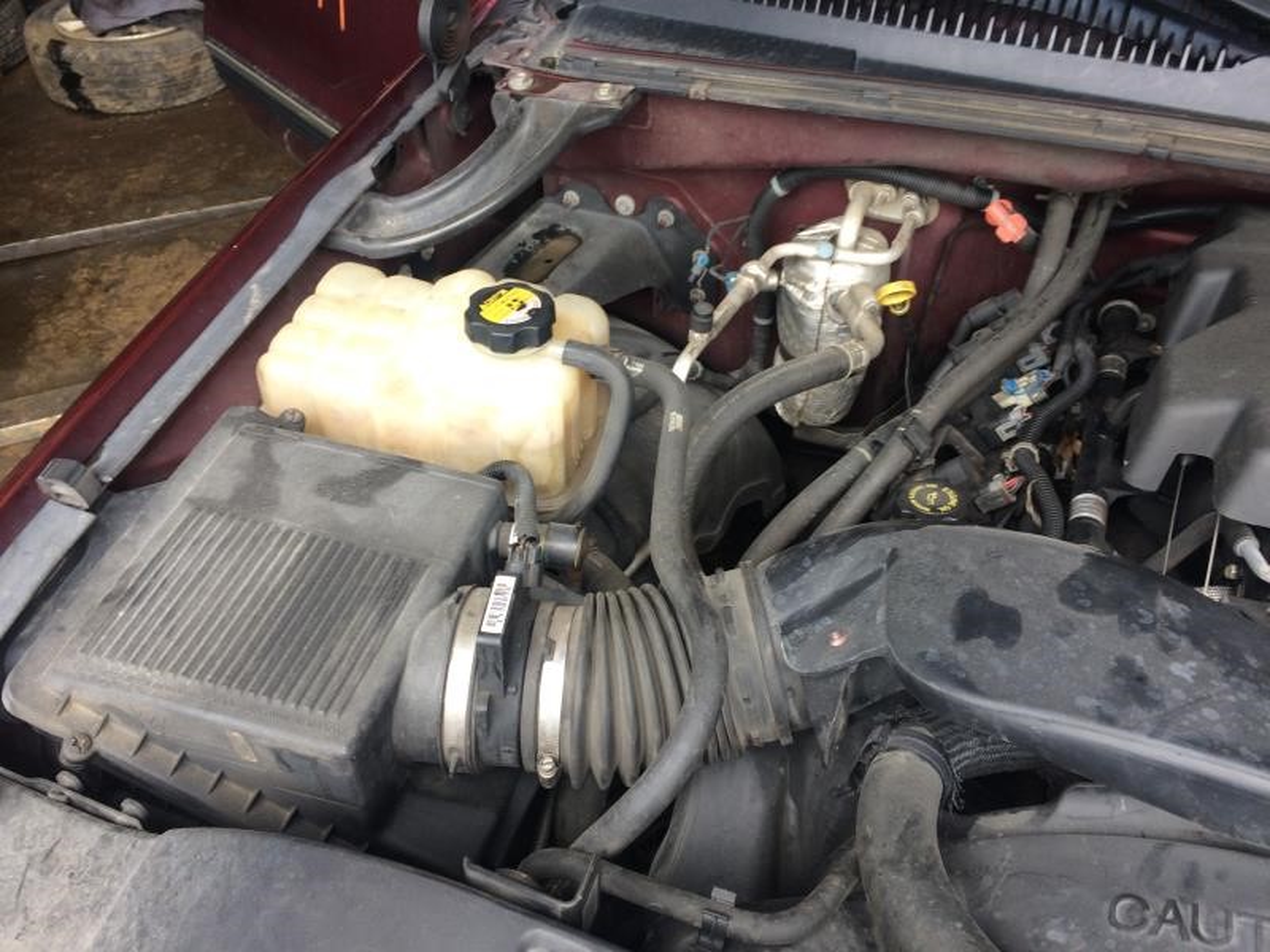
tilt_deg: -42.0
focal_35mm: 29
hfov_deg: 61.7
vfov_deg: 48.2
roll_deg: +0.3
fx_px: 1064
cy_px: 476
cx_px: 635
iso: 40
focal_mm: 4.15
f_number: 2.2
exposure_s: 1/120
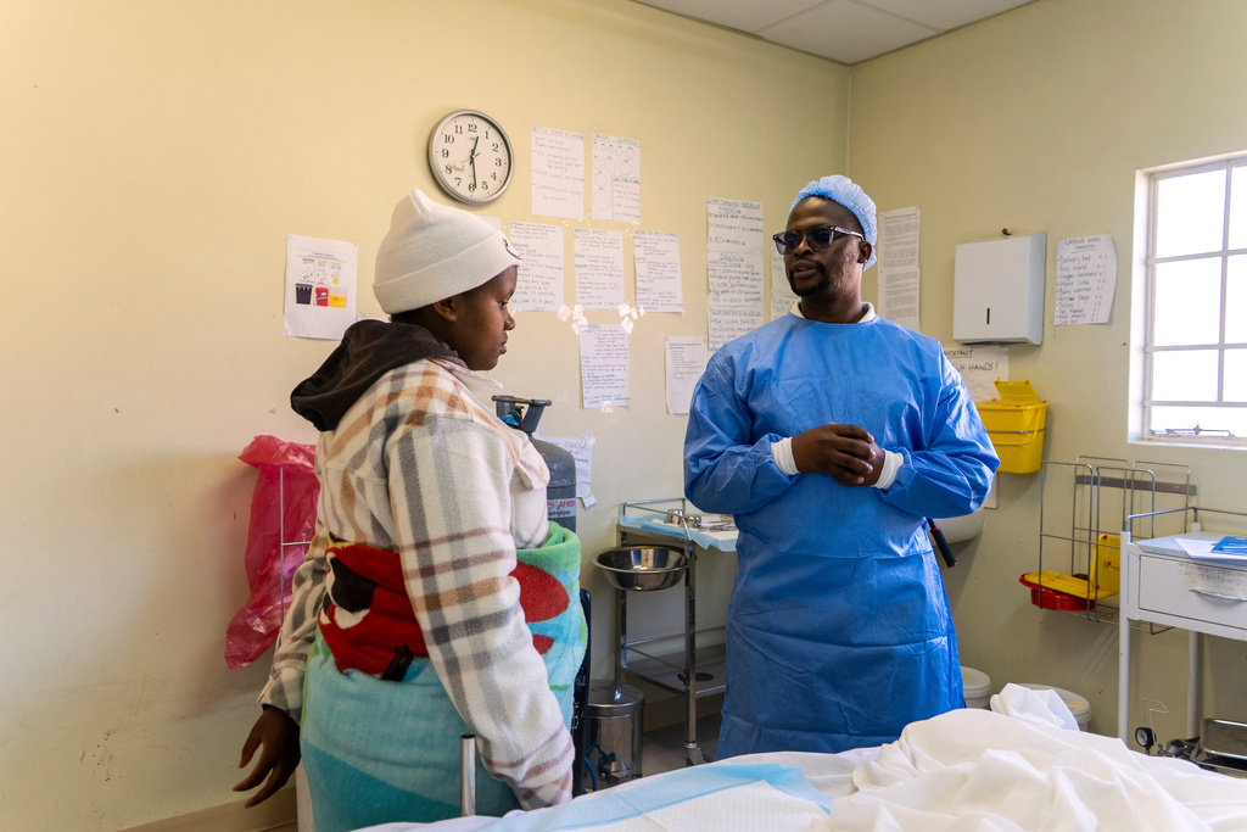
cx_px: 624
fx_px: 866
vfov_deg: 51.3
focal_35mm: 25
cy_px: 416
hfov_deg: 71.5
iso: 1250
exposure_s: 1/160
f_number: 4
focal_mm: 25
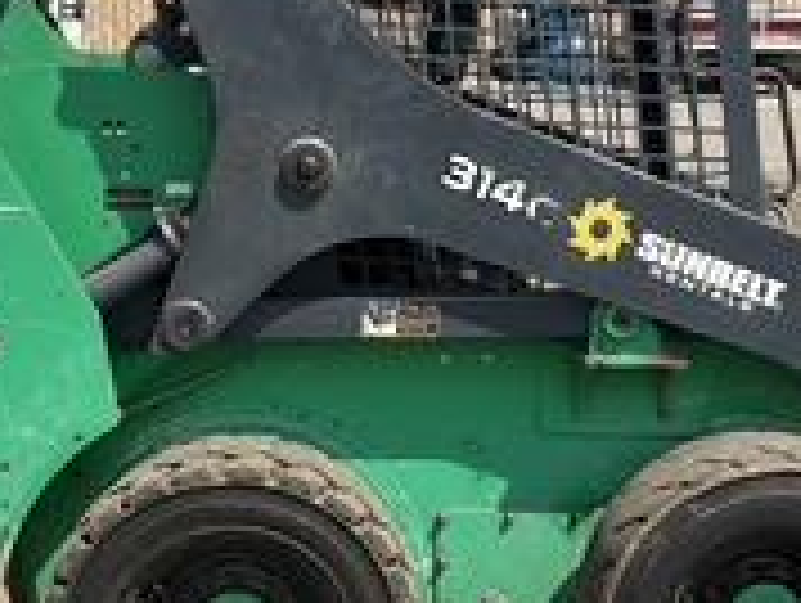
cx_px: 441
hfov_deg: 29.8
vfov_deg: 22.6
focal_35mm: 65
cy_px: 324
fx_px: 1506
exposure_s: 1/1534
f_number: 1.8
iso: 25
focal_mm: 3
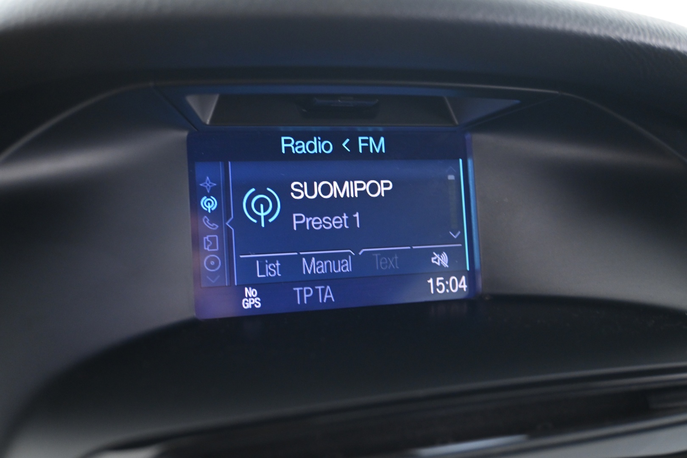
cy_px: 229
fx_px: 687
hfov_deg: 53.1
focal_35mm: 36
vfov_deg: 36.9
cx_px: 344
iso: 1600
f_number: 4.2
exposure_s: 1/2.5
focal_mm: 24
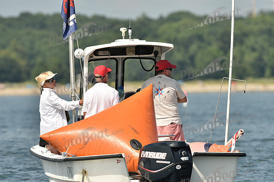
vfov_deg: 2.0
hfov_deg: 3.0
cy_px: 103
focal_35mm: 684
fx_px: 5204
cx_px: 152
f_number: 9
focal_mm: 600
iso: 250
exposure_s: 1/1000
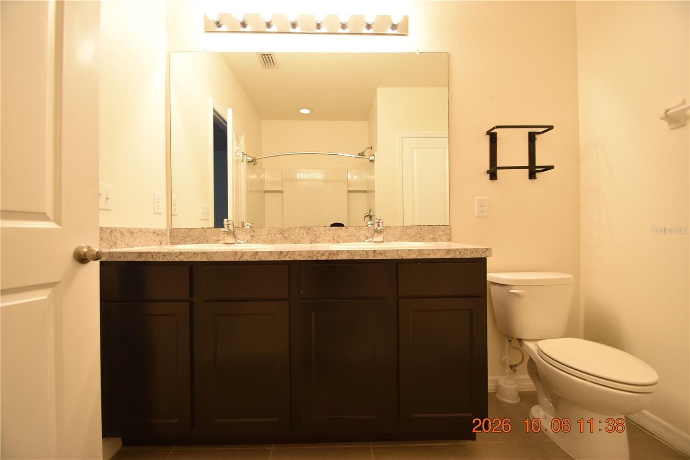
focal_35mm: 15
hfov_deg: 100.4
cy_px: 230
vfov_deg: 77.3
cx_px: 345
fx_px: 287
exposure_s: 1/60
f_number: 4
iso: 400
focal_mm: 10
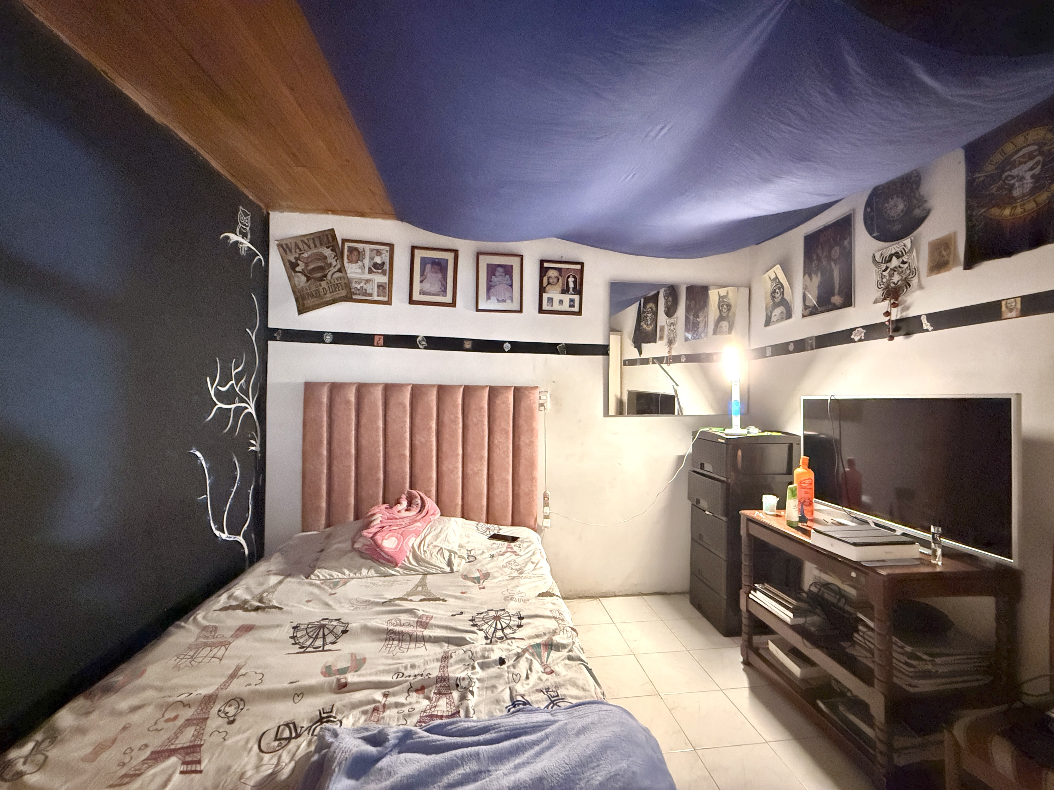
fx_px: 426
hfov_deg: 102.1
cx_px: 527
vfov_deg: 85.7
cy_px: 395
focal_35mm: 14
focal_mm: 2.22
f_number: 2.2
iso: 2500
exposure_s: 1/30
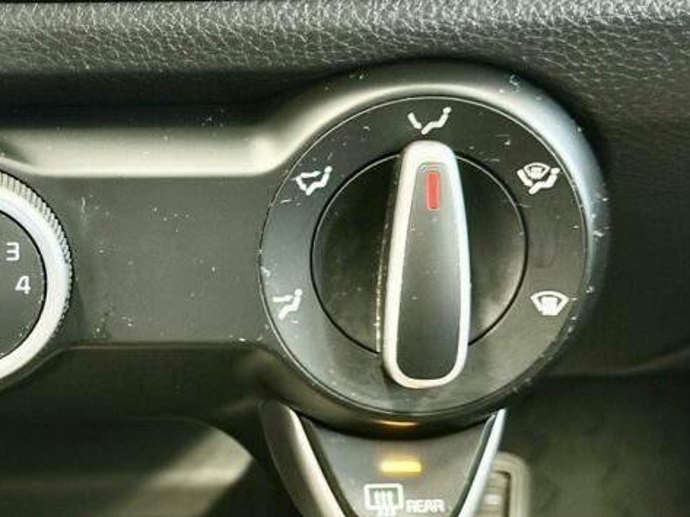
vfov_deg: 14.2
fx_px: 2071
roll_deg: -0.2
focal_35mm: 104
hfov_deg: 18.3
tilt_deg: -32.1
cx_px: -50
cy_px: 302
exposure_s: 1/18
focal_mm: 6.76
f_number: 1.78
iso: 1000
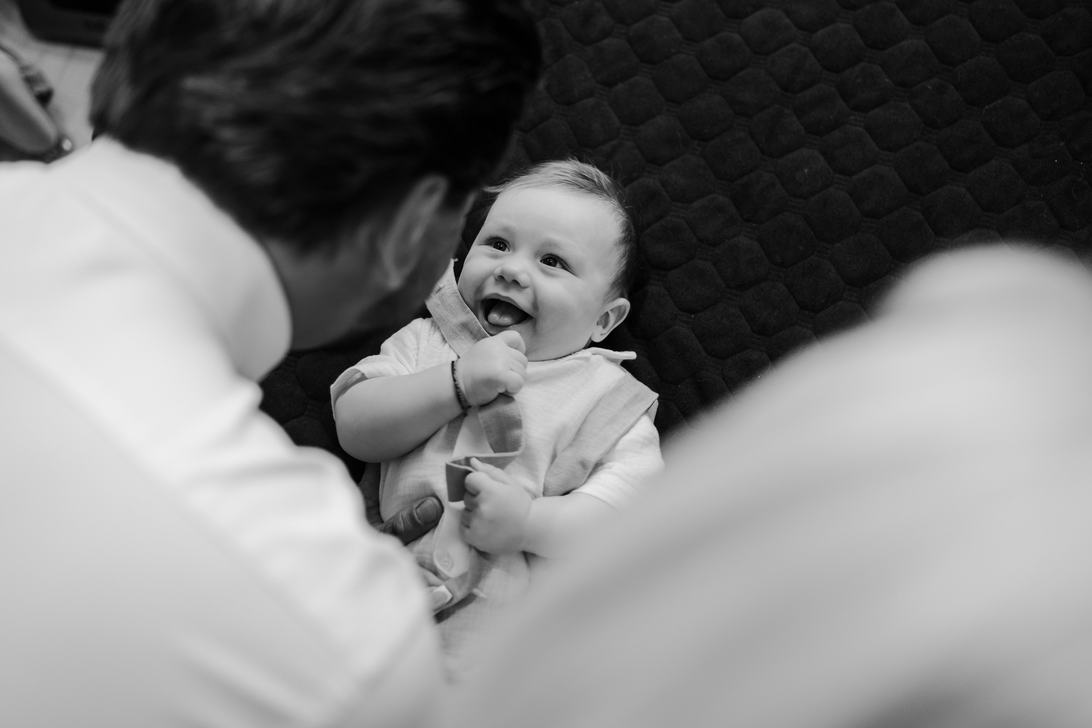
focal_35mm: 35
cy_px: 364
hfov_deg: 54.4
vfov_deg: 37.9
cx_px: 546
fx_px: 1062
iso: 800
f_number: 2.2
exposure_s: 1/320
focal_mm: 35
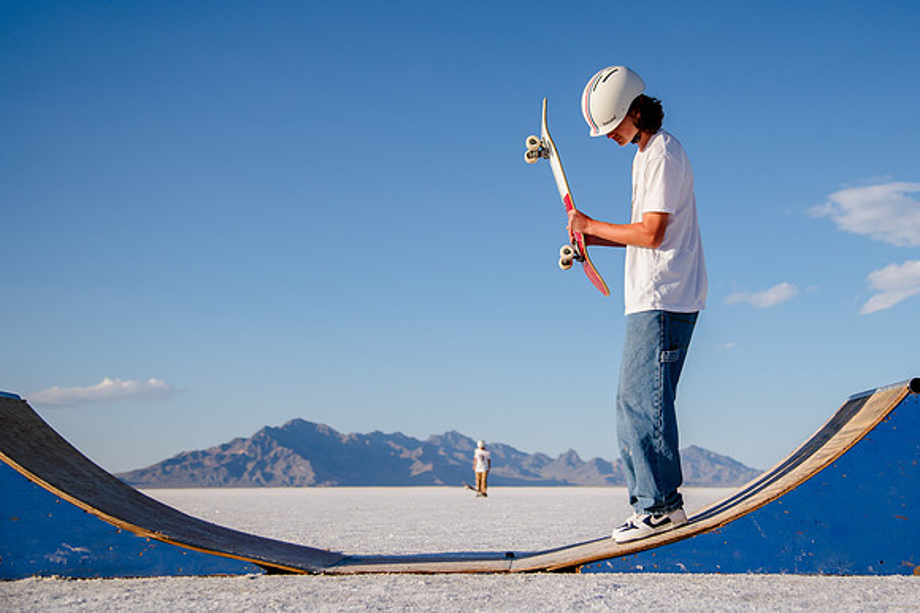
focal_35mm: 50
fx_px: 1284
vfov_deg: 26.8
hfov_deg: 39.2
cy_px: 238
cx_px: 563
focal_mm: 40
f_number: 4
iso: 200
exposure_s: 1/4000
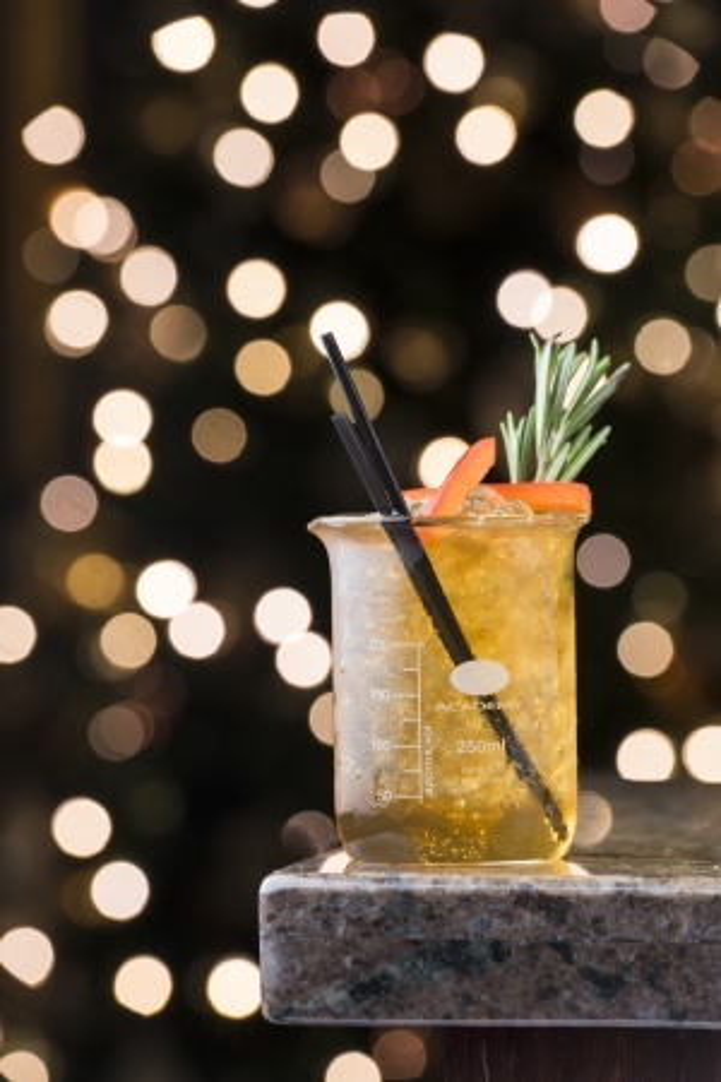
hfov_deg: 6.9
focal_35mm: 200
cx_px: 360
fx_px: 6008
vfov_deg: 10.3
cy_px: 541
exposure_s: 1/3
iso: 100
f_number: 6.3
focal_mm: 200
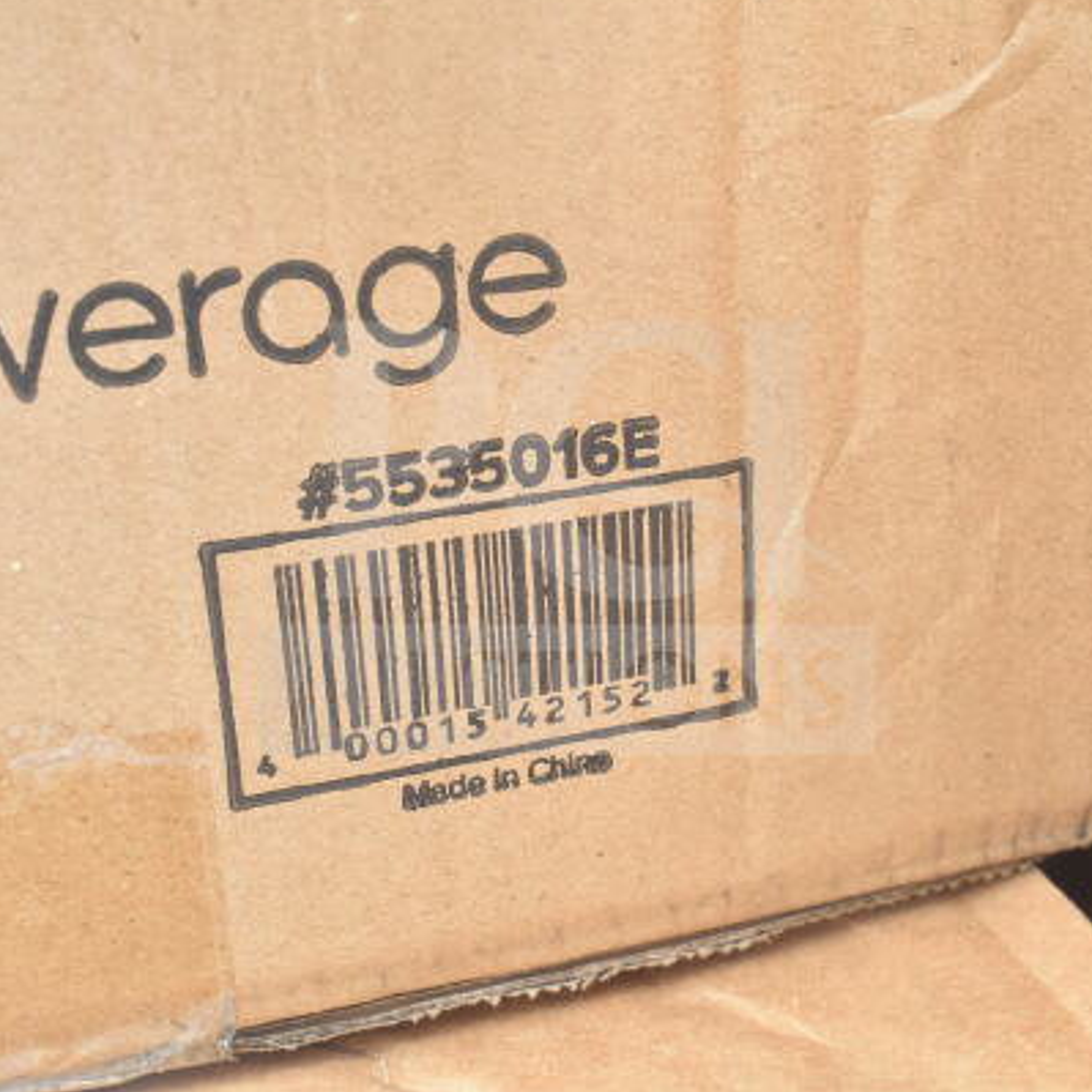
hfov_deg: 32.4
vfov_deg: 32.4
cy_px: 538
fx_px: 1879
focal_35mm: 53
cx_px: 567
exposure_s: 1/320
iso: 1600
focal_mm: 27
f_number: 9
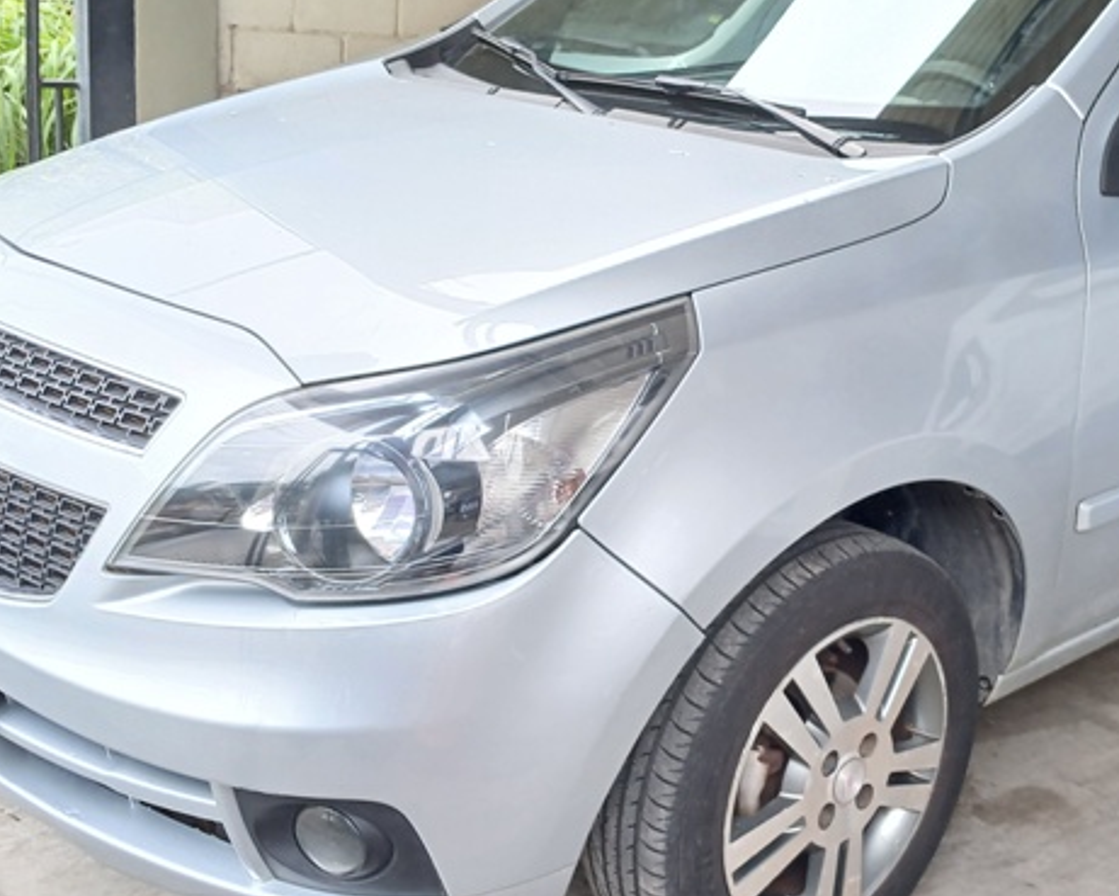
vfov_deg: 34.1
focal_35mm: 44
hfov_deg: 41.6
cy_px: 403
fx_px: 1458
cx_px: 728
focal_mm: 3.98
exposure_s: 1/60
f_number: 1.8
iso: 125
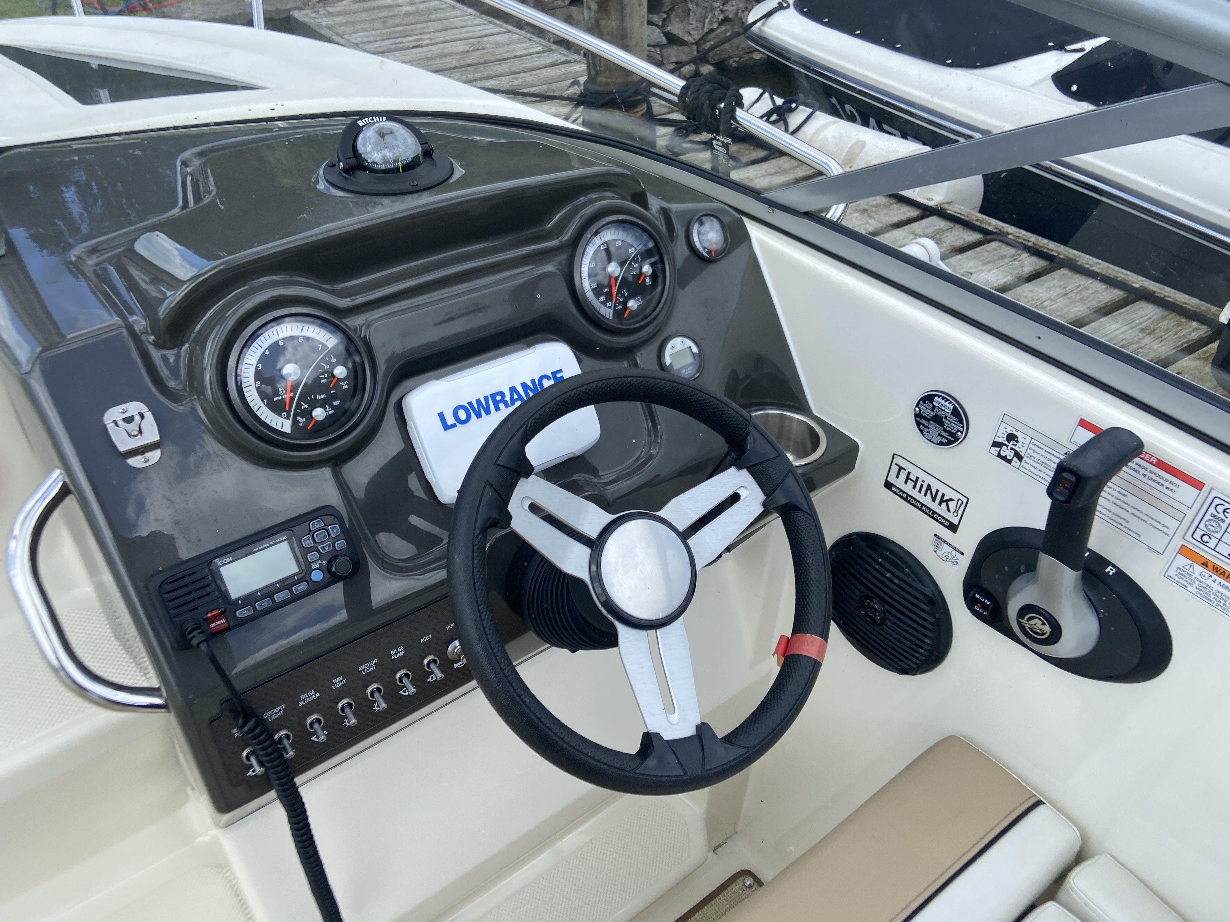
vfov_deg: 53.1
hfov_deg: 67.3
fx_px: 924
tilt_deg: -37.5
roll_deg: +2.6
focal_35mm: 26
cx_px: 615
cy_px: 461
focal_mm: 4.25
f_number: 1.8
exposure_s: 1/1157
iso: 32
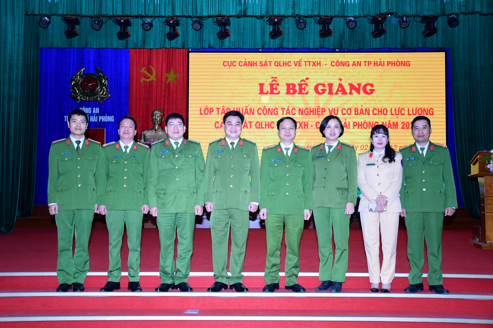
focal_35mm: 39
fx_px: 534
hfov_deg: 49.6
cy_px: 164
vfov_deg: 34.2
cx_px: 246
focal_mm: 26
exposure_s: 1/250
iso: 1250
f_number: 5
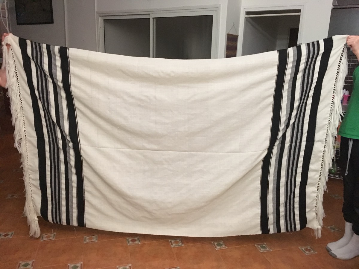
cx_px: 180
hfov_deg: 61.7
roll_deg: -2.5
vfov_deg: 48.2
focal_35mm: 29
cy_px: 134
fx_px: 301
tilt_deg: -14.3
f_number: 2.2
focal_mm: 4.15
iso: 320
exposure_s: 1/17
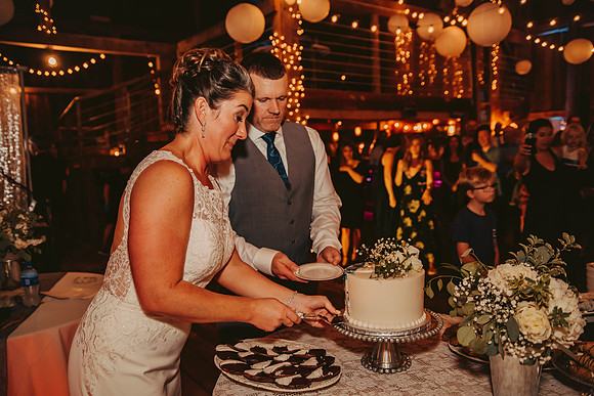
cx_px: 297
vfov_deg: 46.4
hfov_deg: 65.5
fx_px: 462
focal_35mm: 28
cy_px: 198
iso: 1600
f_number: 2.8
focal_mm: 28
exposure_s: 1/125
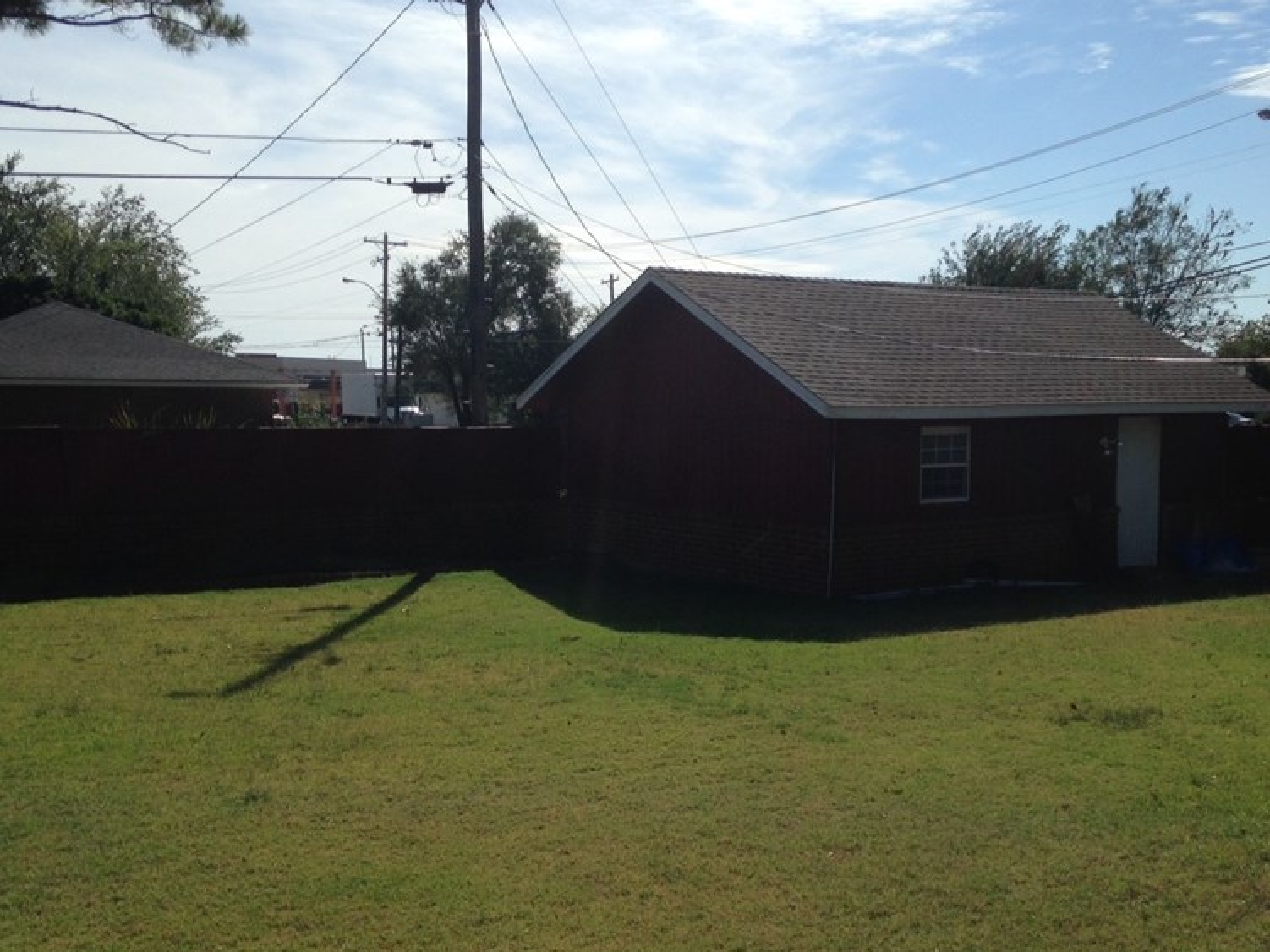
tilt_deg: -8.8
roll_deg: -0.4
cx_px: 703
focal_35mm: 45
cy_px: 594
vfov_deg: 32.0
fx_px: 1651
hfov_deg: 42.0
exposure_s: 1/2857
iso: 50
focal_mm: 4.12
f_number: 2.4
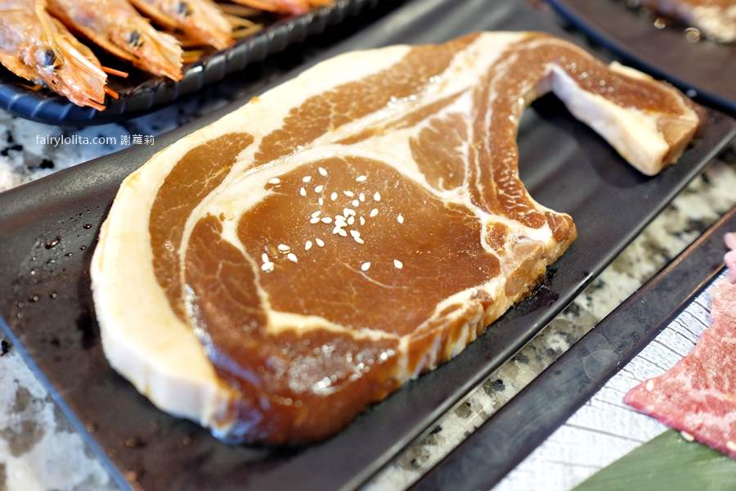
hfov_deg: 54.4
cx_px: 368
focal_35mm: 35
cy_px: 246
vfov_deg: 37.9
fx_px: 715
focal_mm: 23
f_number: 2.8
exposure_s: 1/38
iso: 1250
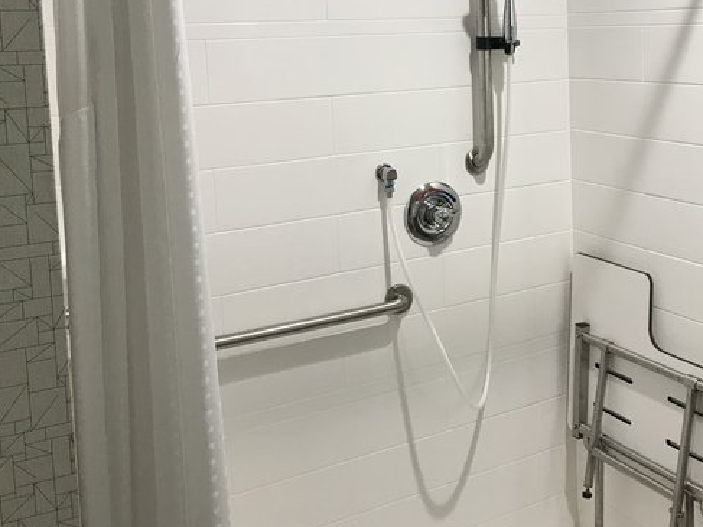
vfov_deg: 30.8
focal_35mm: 46
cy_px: 114
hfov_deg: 40.1
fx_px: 934
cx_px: 524
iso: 32
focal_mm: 3.99
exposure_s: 1/30
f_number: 1.8
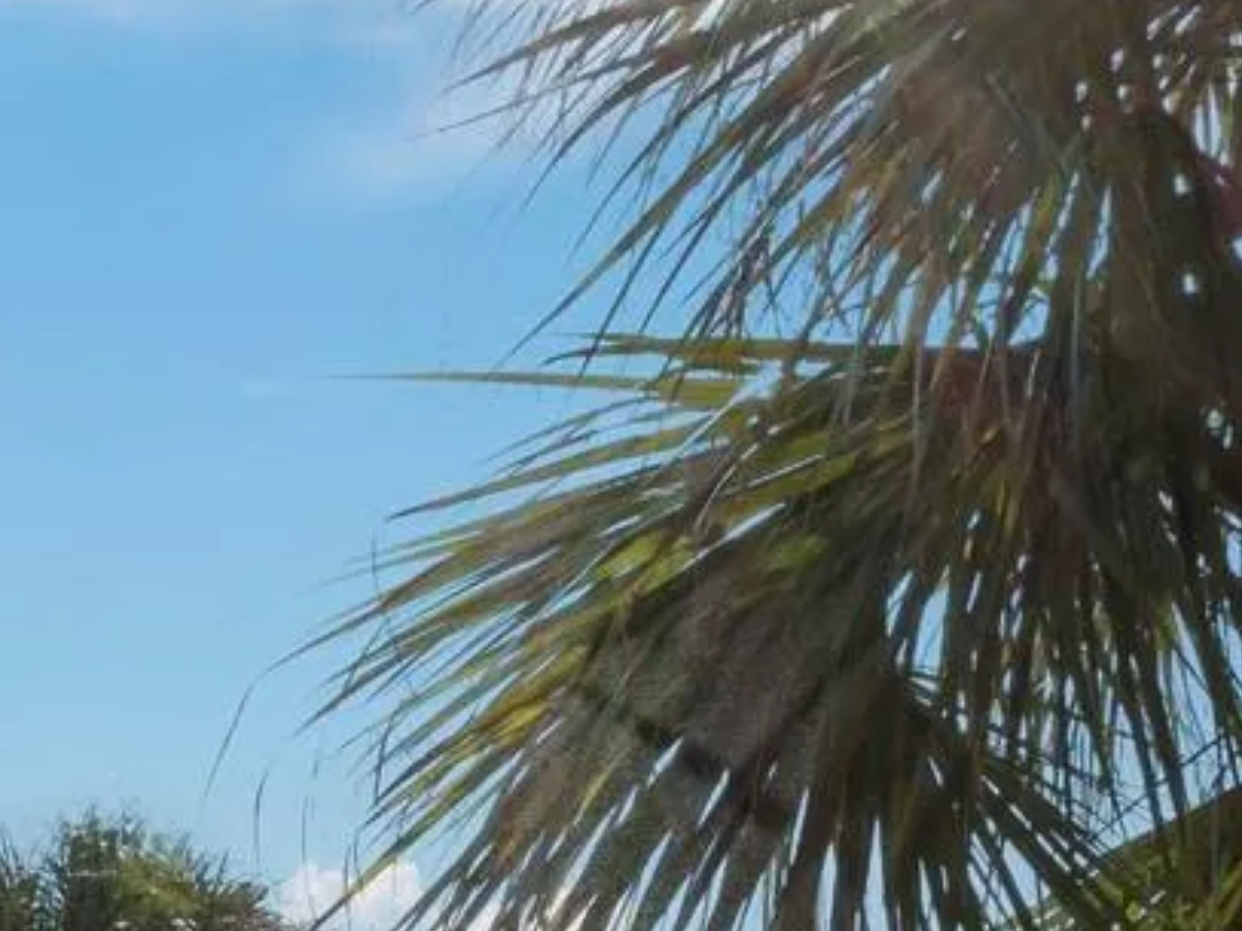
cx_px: -27
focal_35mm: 55
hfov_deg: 32.0
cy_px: 1187
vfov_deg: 23.6
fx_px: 1973
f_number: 11
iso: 400
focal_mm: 7
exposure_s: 1/320
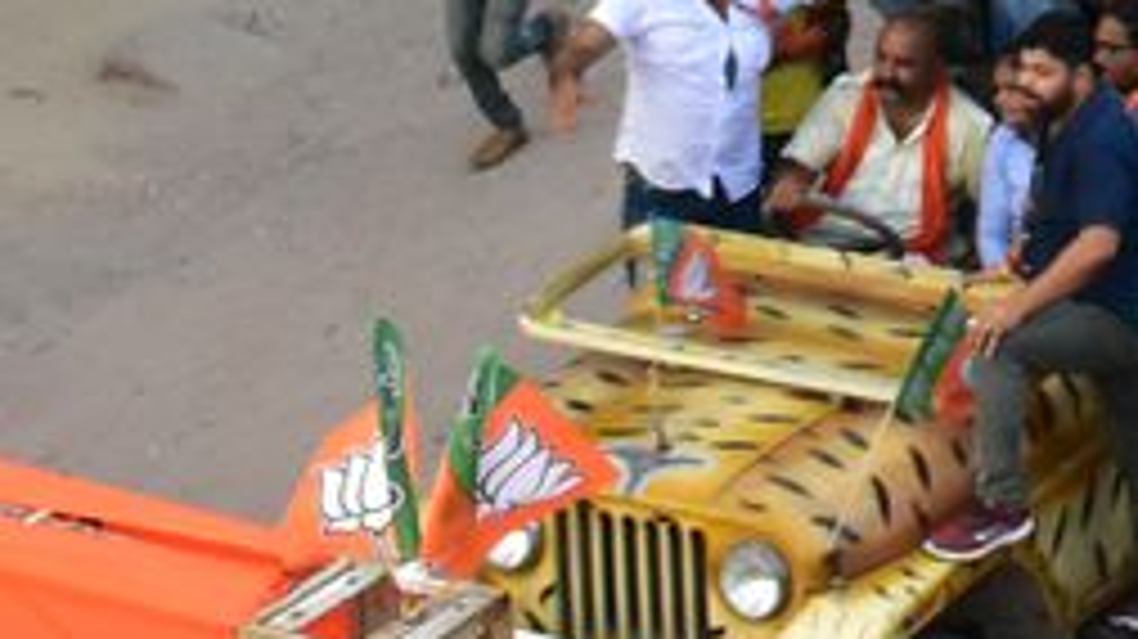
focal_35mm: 194
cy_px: -756
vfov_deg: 6.0
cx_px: 1905
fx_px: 5851
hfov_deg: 10.6
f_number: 7.1
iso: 2000
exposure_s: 1/200
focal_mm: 26
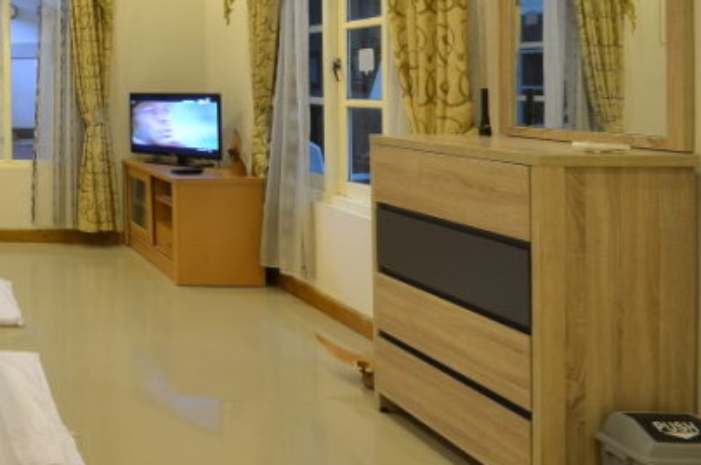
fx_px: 739
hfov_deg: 36.5
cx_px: -175
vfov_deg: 33.6
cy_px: 73
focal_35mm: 38
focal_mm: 10
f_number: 11
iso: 100
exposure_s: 1.6
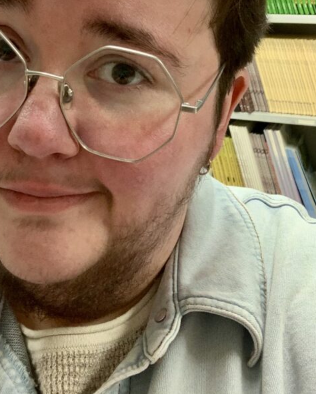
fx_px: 631
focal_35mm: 54
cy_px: 114
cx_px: 109
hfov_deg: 28.0
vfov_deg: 34.2
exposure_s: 1/40
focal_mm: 2.87
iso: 250
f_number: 2.2
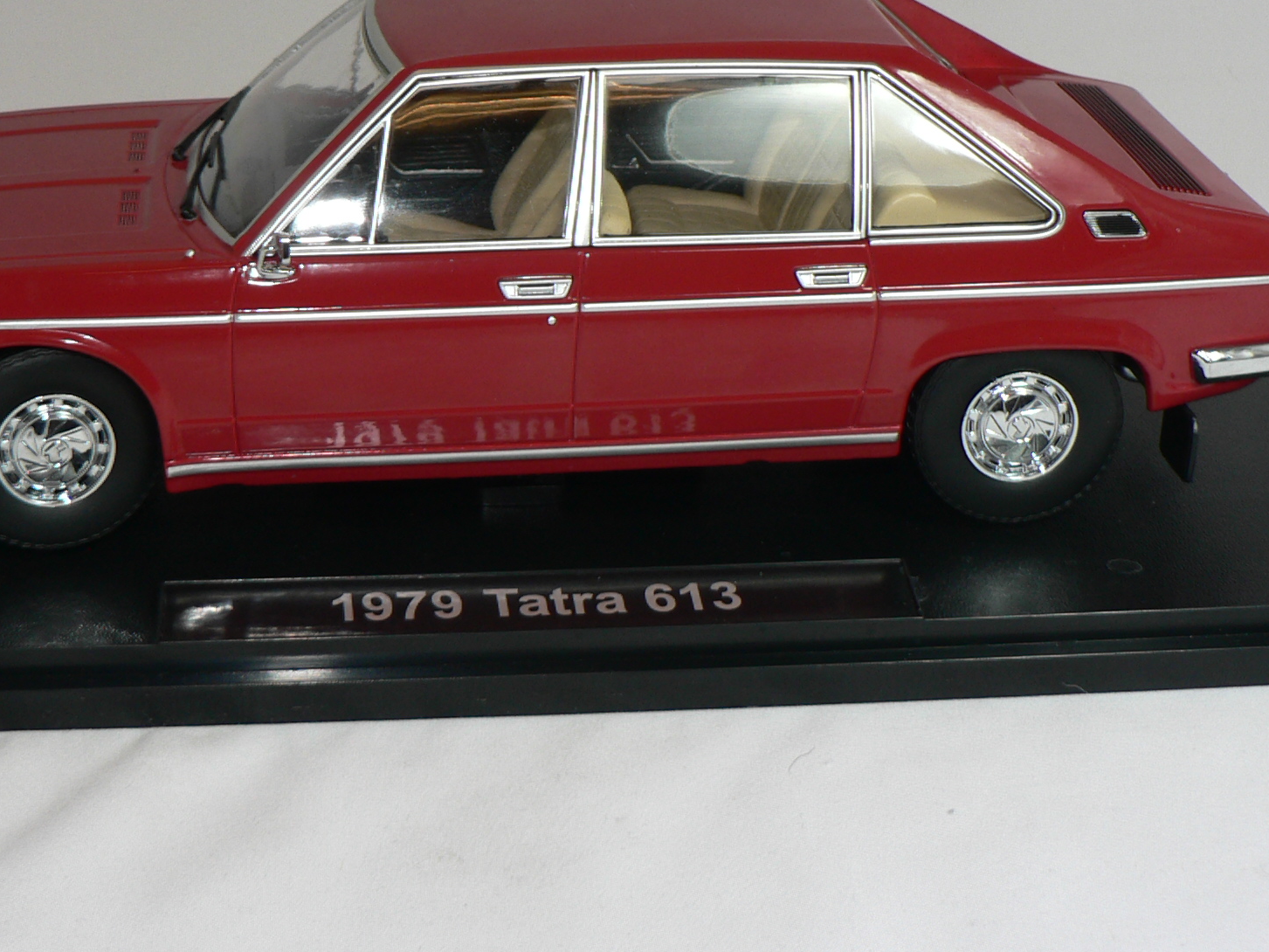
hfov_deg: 26.3
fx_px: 2713
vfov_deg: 19.7
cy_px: 217
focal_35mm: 74
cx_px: 519
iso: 80
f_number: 2.8
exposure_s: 1/60
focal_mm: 6.9
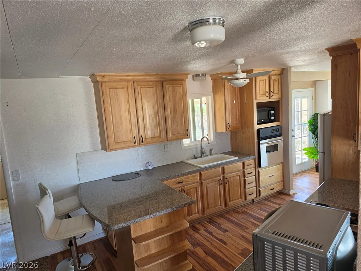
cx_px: 180
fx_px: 240
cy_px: 136
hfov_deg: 73.9
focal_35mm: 23
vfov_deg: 58.9
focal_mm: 6.5
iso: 40
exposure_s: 1/180
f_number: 1.4
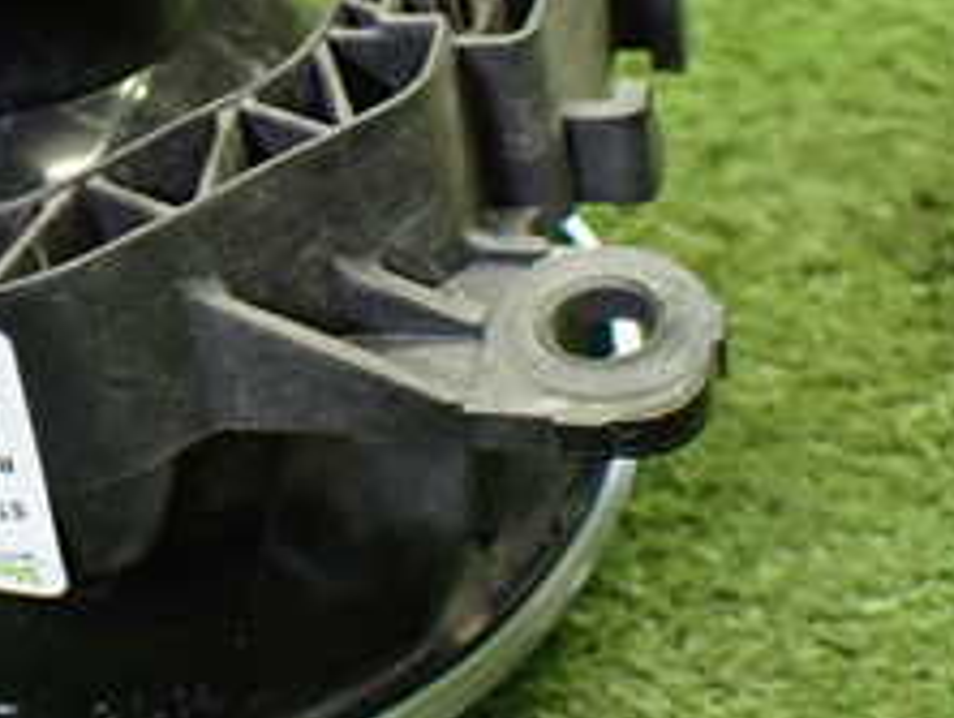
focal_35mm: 81
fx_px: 2235
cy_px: 172
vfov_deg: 18.1
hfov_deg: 23.1
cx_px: 0
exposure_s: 1/80
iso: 800
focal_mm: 5.4
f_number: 2.3
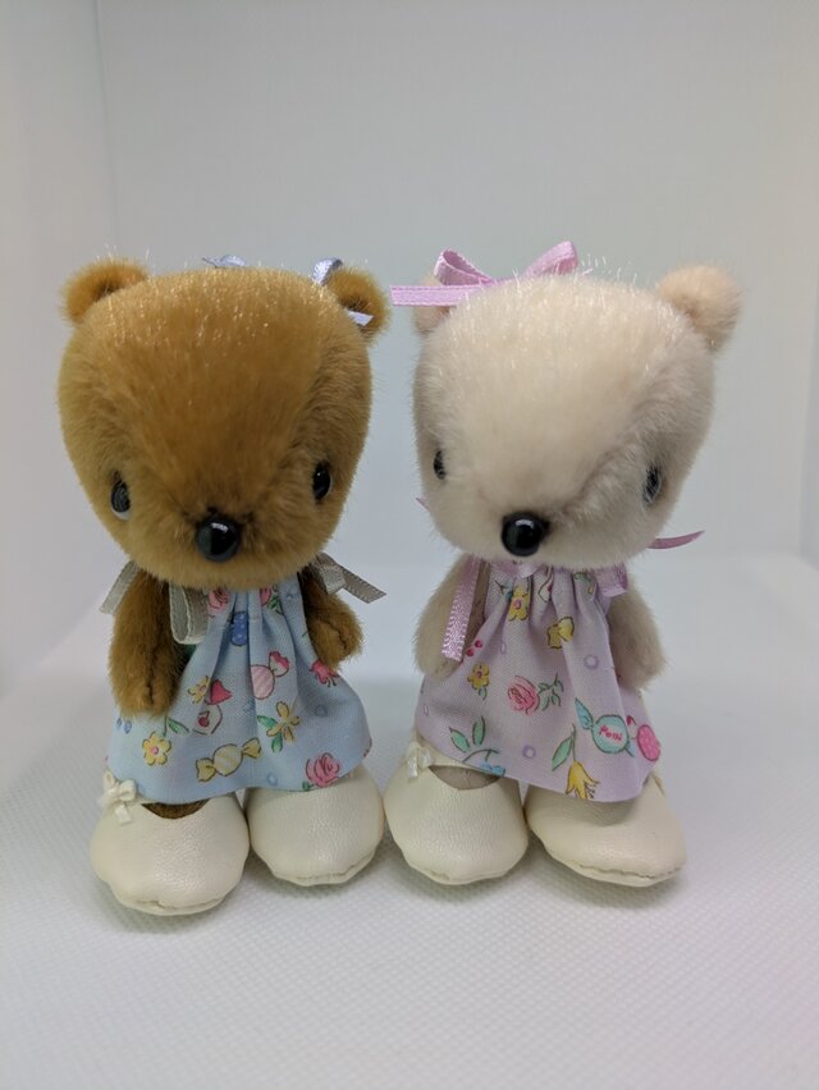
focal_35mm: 25
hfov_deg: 54.9
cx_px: 410
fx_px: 788
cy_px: 545
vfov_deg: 69.4
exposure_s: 1/154
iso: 50
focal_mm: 5.43
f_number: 1.89
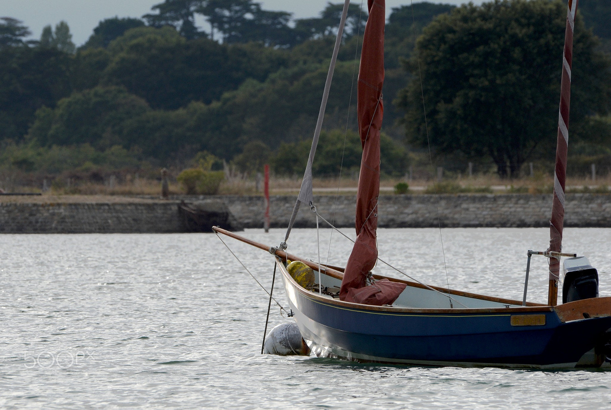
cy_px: 205
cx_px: 306
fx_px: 8501
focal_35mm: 500
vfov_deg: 2.8
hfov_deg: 4.1
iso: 640
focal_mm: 500
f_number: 14
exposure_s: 1/800
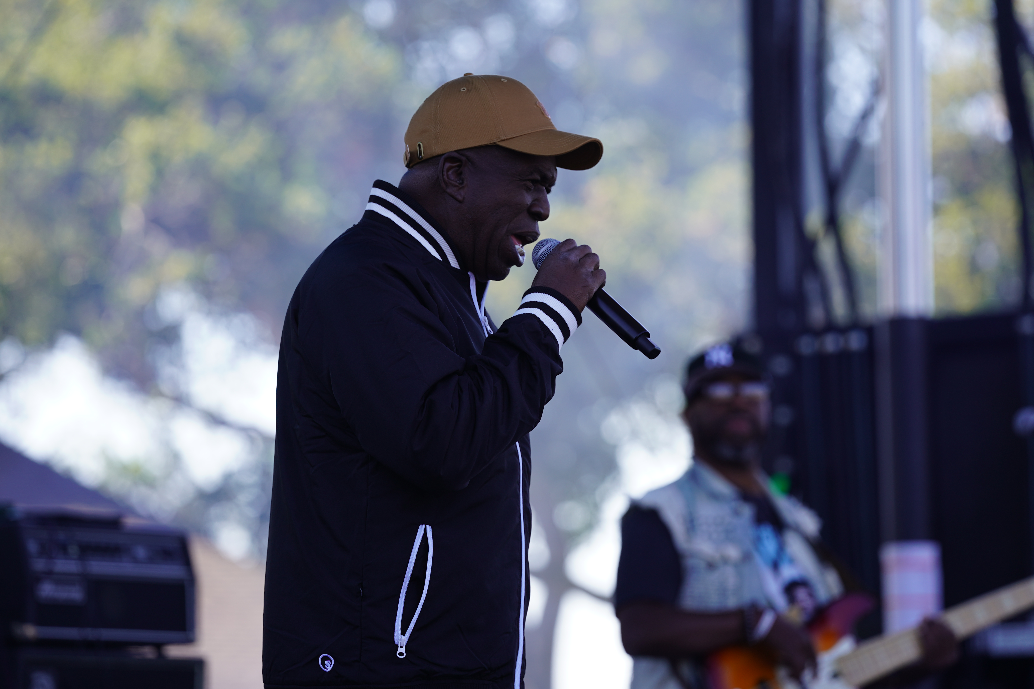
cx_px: 517
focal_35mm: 200
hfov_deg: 10.3
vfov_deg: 6.9
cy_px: 344
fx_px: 5744
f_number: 4
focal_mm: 200
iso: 100
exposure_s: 1/250
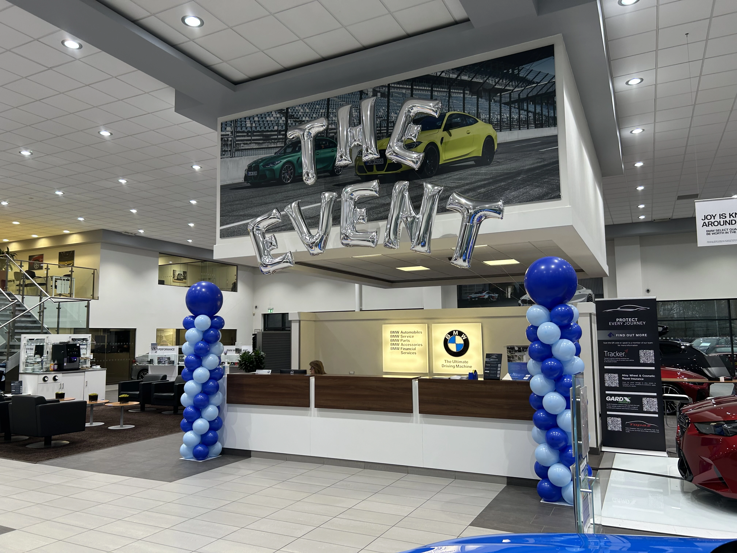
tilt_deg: +7.3
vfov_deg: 53.1
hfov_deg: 67.3
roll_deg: +0.5
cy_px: 276
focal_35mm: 26
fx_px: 554
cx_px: 368
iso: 50
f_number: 1.5
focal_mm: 5.7
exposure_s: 1/100
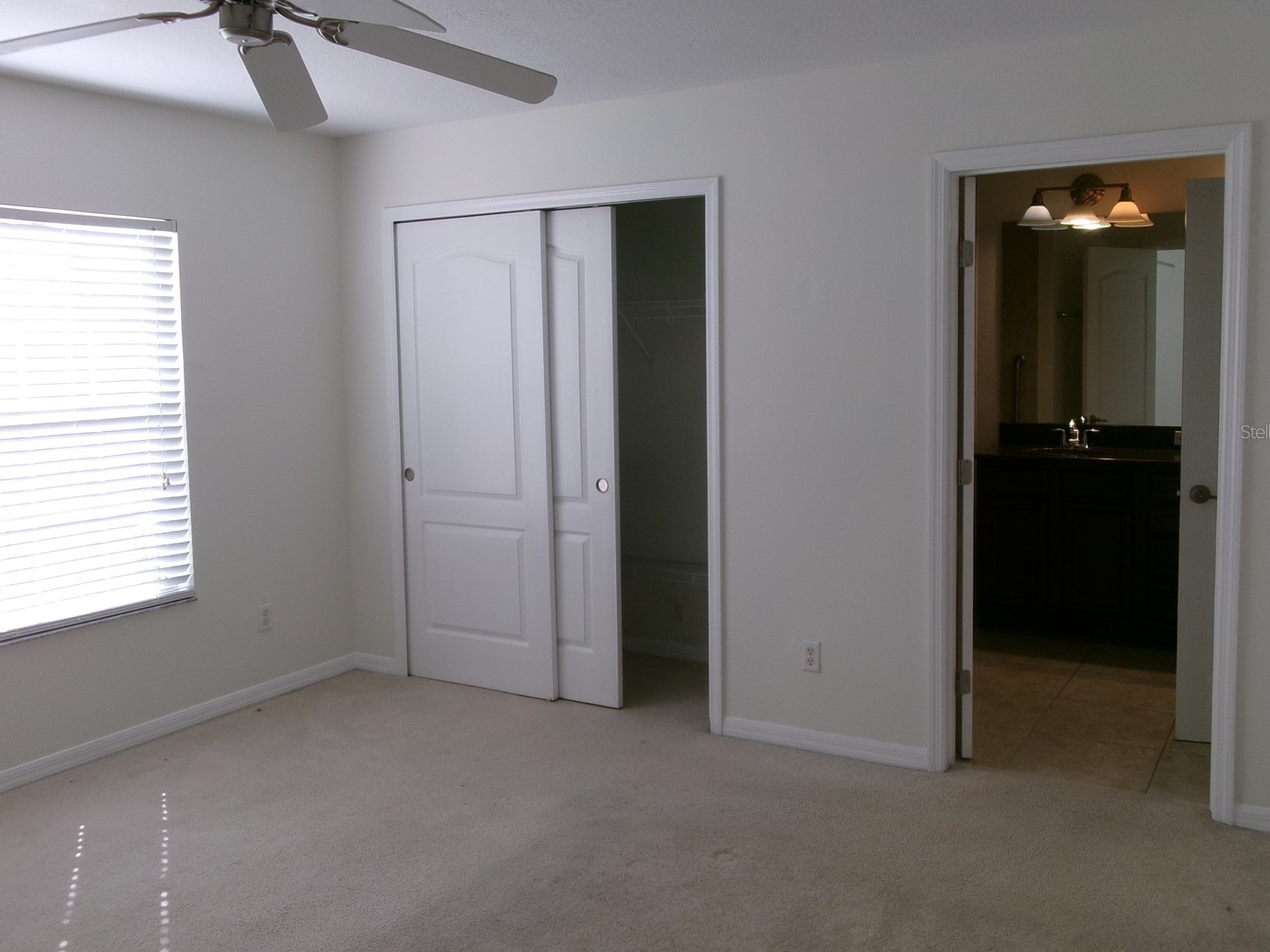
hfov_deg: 58.3
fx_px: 1137
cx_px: 620
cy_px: 431
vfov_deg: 45.4
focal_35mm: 31
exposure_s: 1/100
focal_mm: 5.1
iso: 100
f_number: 3.9
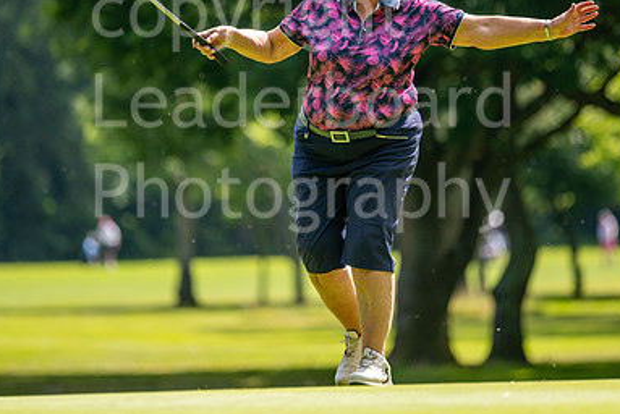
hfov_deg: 4.5
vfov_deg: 3.0
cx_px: 304
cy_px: 116
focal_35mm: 454
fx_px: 7825
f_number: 4
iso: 200
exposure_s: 1/800
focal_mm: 300
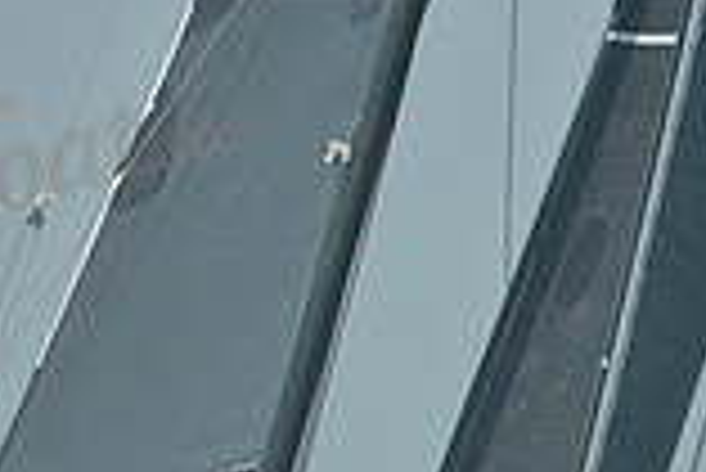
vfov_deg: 1.4
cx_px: 504
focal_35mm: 959
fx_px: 18824
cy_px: 775
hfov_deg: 2.1
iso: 280
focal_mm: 260
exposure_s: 1/1000
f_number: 10
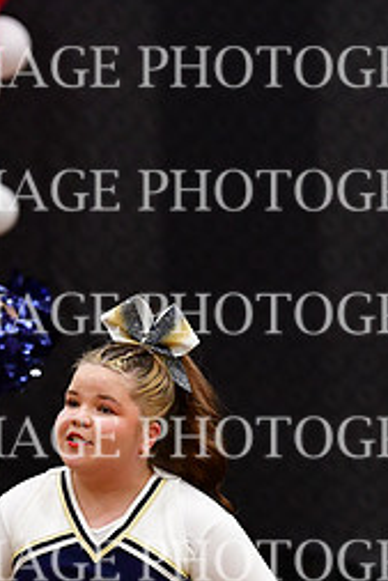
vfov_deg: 4.4
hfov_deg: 3.0
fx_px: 7474
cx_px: 123
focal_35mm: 463
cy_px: 622
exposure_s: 1/500
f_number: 4
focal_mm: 135
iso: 4000
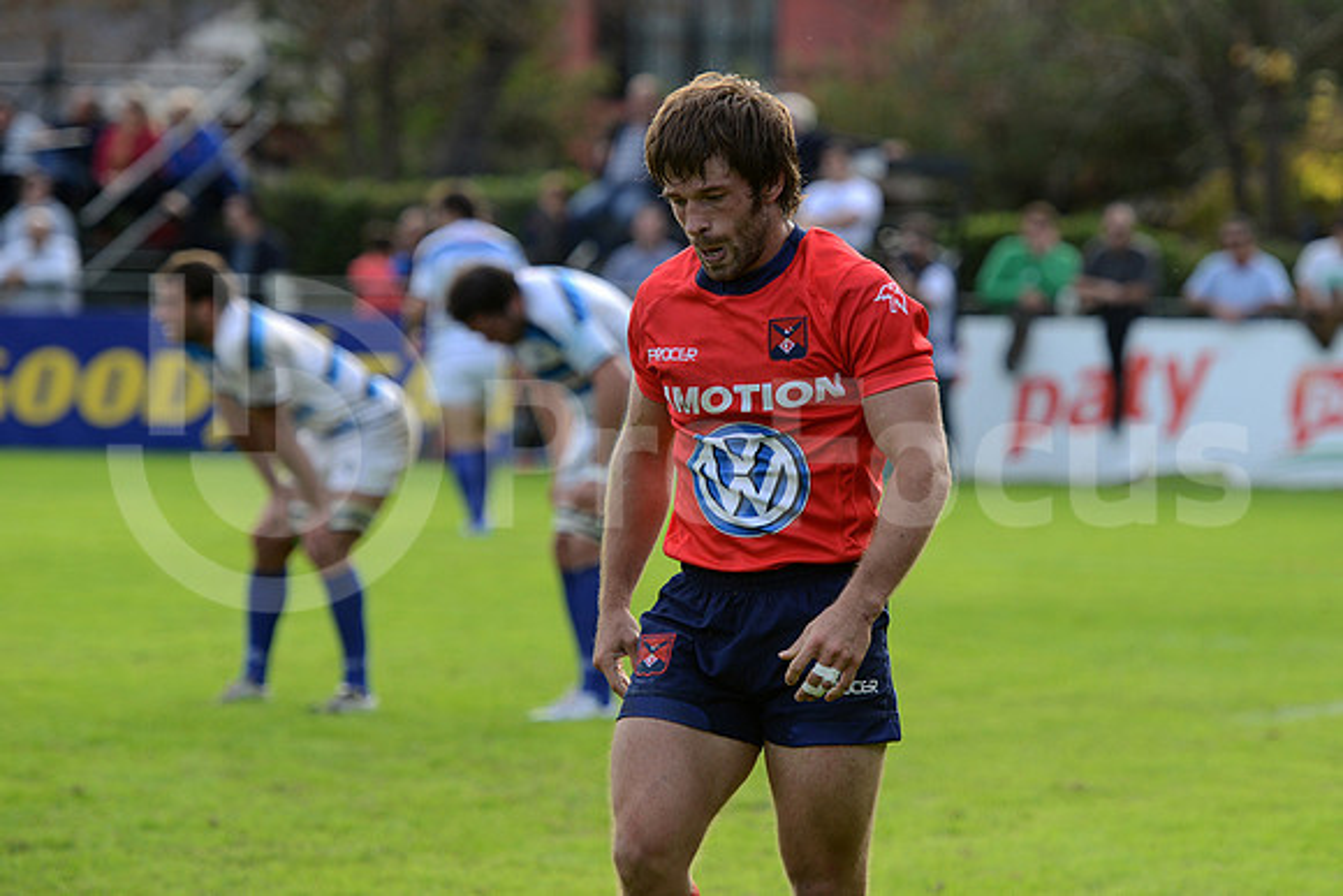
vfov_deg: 7.6
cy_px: 448
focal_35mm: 180
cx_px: 672
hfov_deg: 11.4
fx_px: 6716
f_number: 4
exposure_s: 1/500
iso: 500
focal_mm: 180
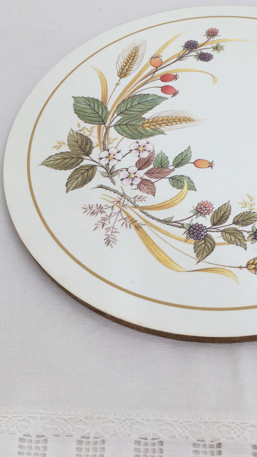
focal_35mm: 41
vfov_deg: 48.9
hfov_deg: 28.2
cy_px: 168
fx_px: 497
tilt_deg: -52.3
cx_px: 218
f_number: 2.2
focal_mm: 4.15
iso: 25
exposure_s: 1/100
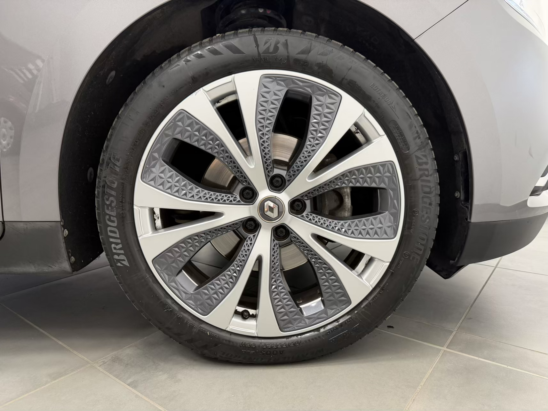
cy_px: 206
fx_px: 380
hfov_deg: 71.6
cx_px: 274
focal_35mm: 24
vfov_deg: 56.8
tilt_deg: -11.4
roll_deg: +0.7
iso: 160
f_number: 1.78
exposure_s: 1/50
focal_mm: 6.76
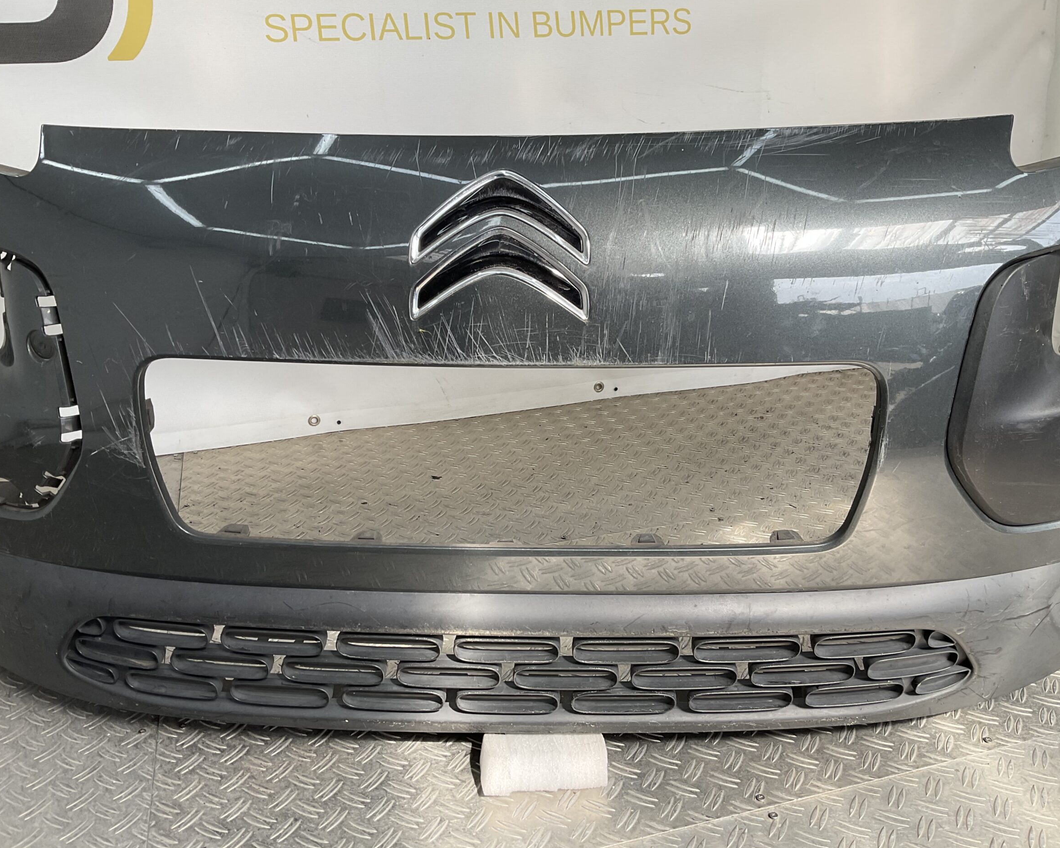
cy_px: 431
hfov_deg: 57.2
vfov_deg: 47.1
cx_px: 535
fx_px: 972
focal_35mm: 31
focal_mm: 3
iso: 16
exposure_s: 1/203
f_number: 1.8
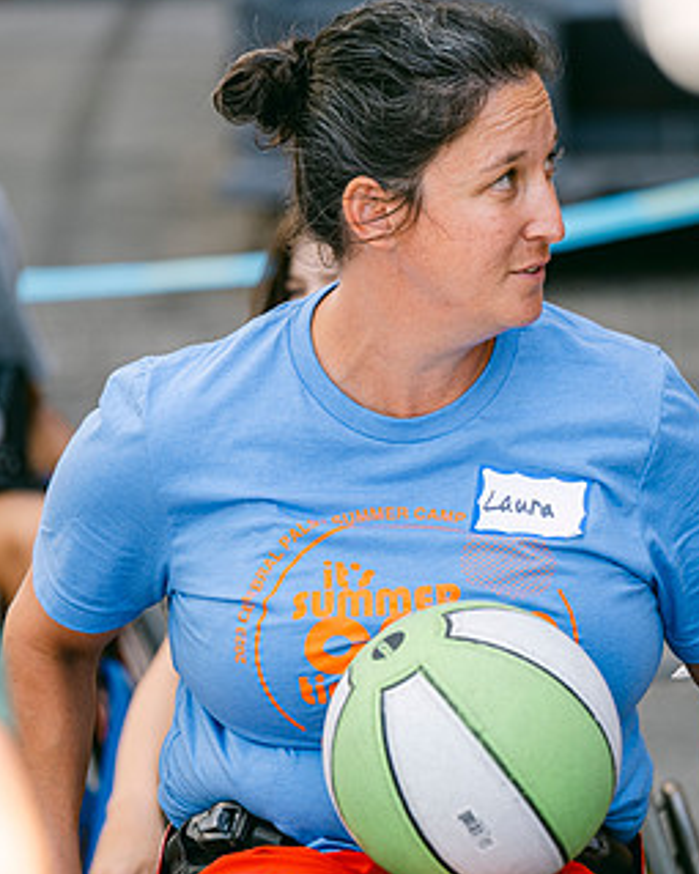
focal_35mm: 278
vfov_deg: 7.0
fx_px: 7192
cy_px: 553
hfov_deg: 5.6
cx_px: 381
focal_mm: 140
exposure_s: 1/350
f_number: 2.8
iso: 160
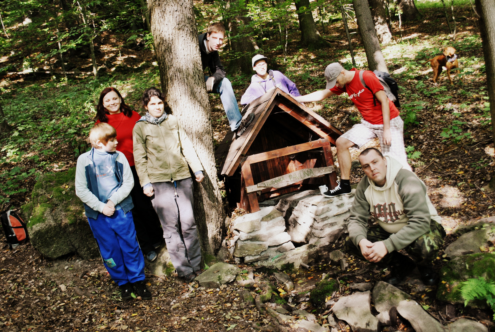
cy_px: 166
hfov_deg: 53.0
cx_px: 248
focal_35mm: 36
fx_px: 496
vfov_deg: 37.0
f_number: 4
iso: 200
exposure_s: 1/40
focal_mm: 24
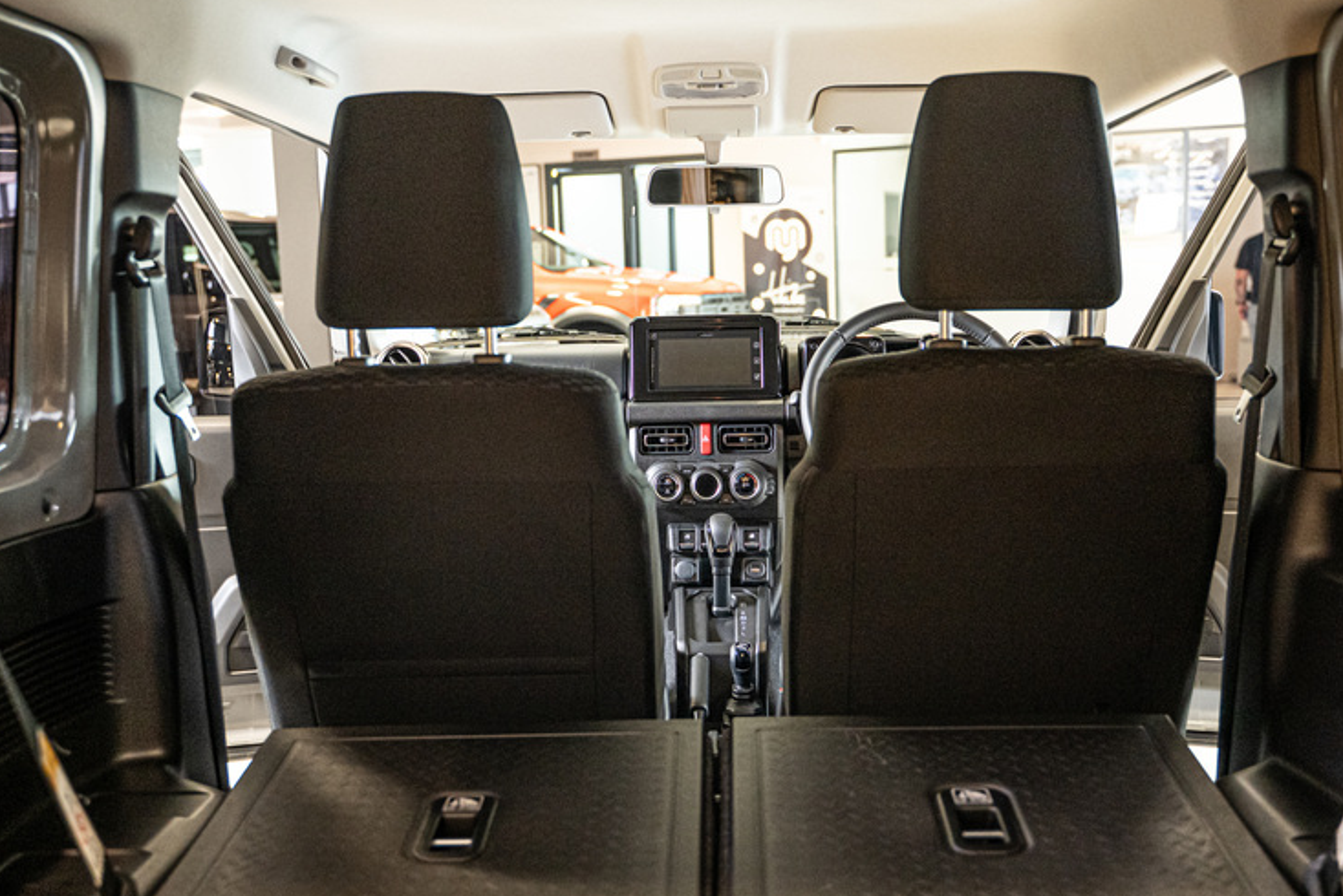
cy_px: 479
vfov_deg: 34.2
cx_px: 705
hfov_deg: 49.5
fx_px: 1455
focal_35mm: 39
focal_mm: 28
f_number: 2.8
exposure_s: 1/125
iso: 1600
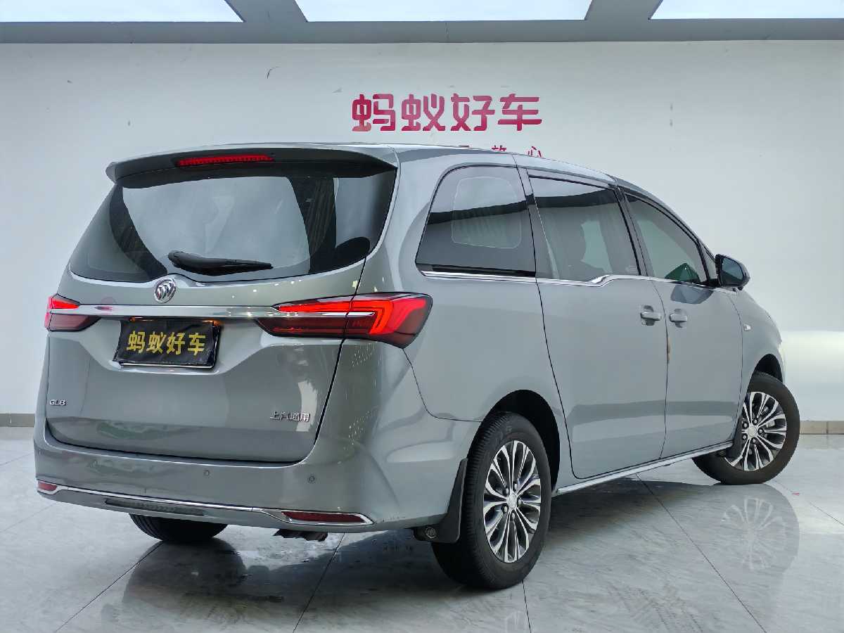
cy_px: 316
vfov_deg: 27.0
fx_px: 1317
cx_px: 422
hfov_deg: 35.5
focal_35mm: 54
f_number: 1.95
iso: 50
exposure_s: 1/132
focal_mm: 5.52
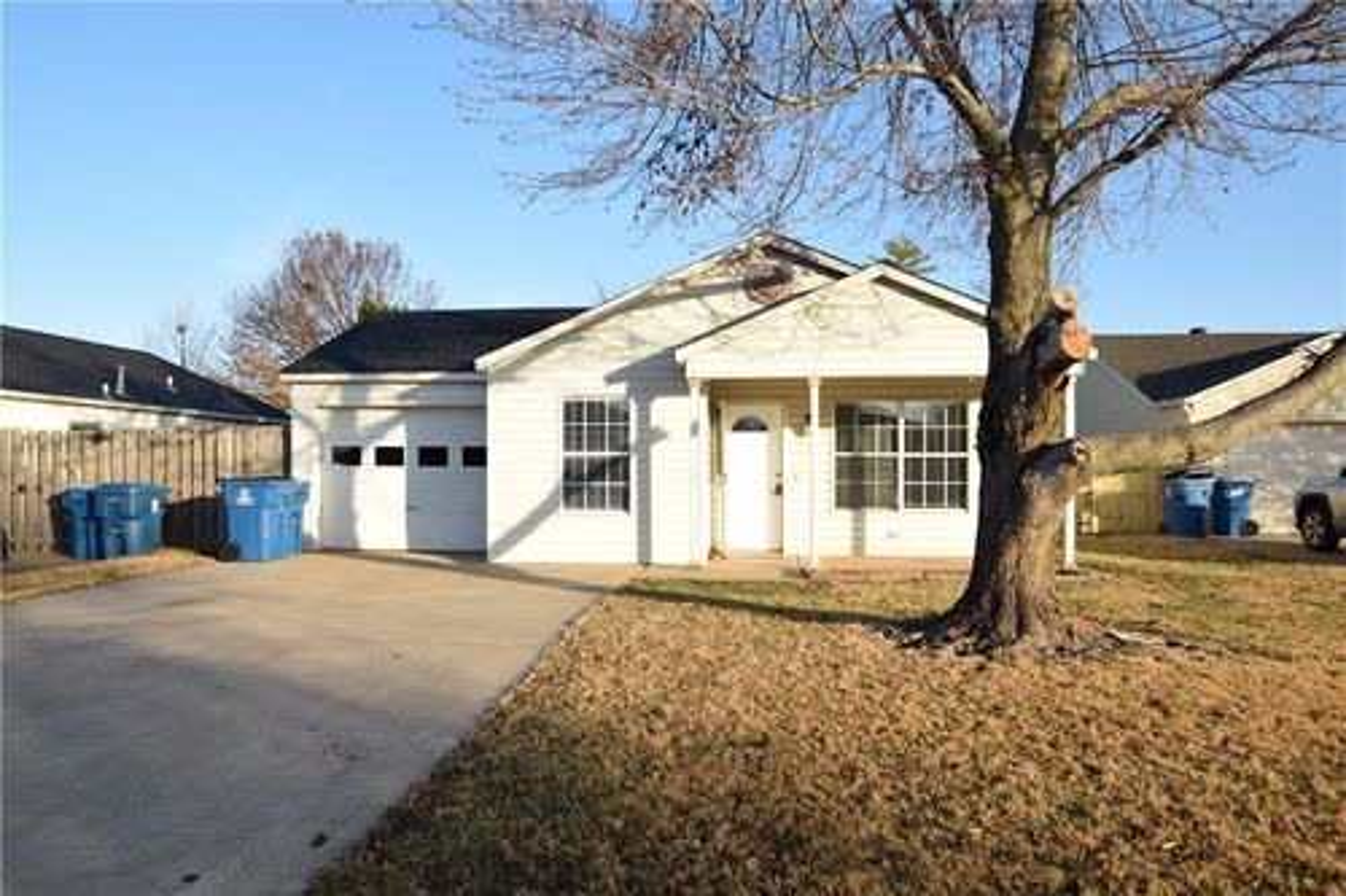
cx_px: 673
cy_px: 448
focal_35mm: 24
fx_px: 897
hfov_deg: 73.8
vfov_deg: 53.1
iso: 100
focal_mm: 16
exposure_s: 1/200
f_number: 8
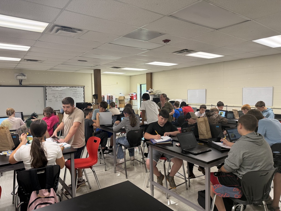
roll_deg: +1.1
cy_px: 106
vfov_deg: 56.8
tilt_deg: -3.9
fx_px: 195
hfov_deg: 71.6
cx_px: 140
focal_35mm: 24
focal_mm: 6.76
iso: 250
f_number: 1.78
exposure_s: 1/120
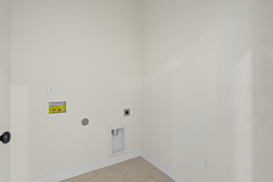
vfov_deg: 70.4
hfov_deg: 93.3
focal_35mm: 17
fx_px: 129
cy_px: 91
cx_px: 136
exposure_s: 1/4
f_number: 9.5
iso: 800
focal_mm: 17
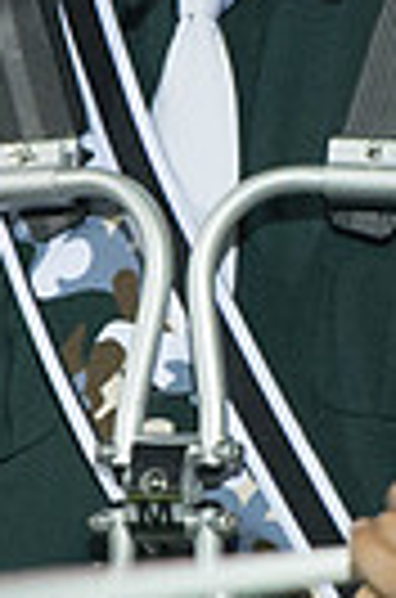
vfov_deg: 1.0
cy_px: 250
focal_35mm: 2079
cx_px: 237
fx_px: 34481
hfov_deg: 0.7
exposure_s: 1/160
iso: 4000
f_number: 5.3
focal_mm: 240
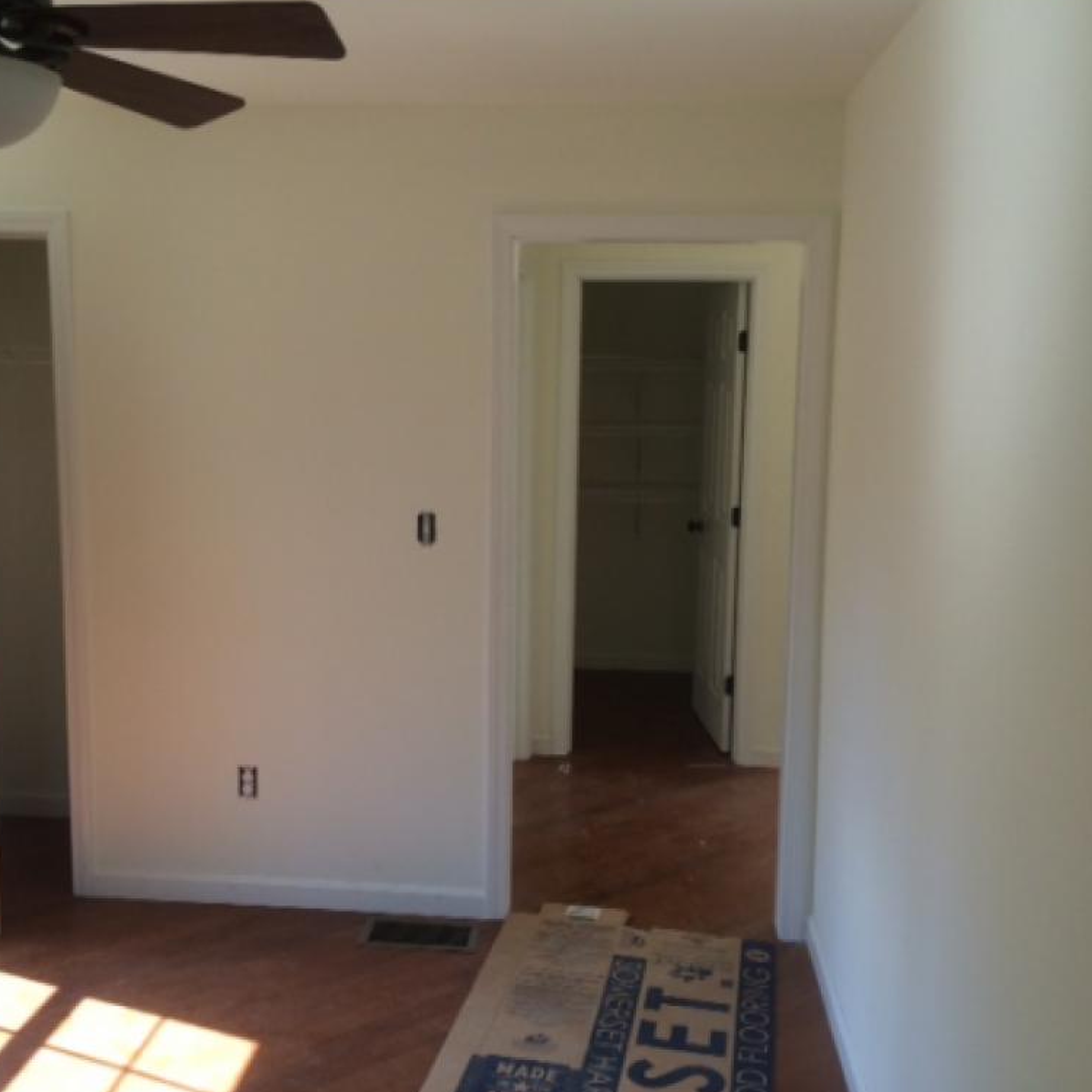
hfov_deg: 47.2
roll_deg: +0.3
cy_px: 544
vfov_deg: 47.2
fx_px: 1249
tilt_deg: -8.6
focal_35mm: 35
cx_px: 492
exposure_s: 1/120
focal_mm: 4.15
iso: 64
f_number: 2.2
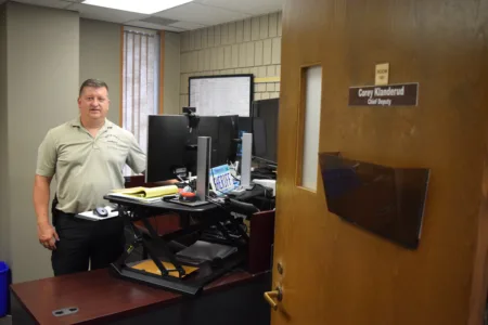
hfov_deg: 57.2
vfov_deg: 40.0
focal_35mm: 33
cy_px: 162
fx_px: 447
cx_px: 244
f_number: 3.8
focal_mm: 22
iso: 3200
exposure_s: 1/320
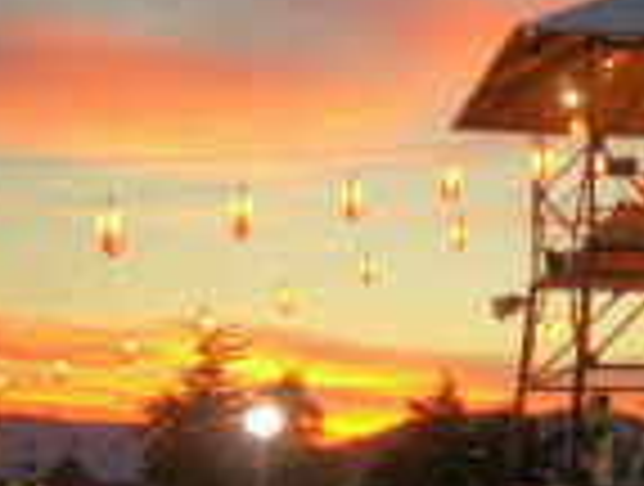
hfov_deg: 18.8
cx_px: 554
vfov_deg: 14.4
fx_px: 1921
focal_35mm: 103
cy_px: 173
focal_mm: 5.8
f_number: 2.6
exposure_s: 1/80
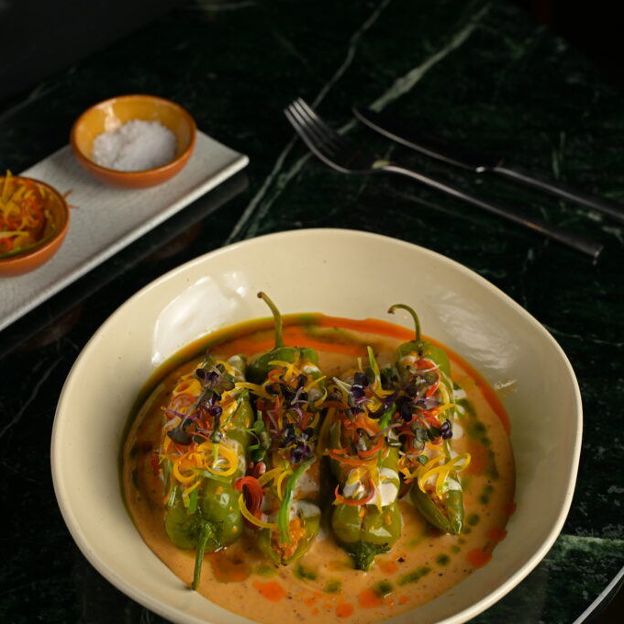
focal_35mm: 64
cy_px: 376
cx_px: 312
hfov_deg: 26.9
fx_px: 1305
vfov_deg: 26.8
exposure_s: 1/200
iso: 400
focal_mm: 50
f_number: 5.6
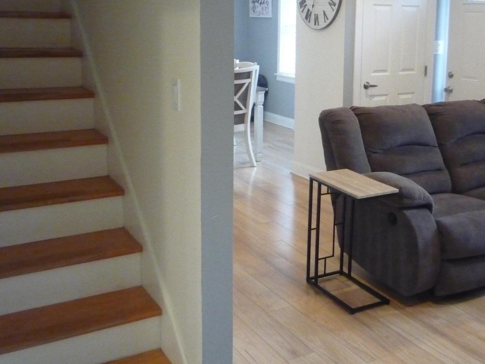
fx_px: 603
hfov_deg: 43.5
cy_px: 144
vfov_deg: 33.5
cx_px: 304
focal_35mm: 43
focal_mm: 5.2
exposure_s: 1/30
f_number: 3.3
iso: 800
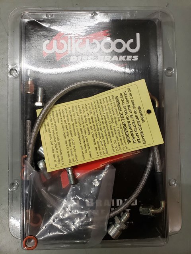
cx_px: 96
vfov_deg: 67.3
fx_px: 191
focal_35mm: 26
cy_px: 127
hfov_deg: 53.1
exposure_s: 1/60
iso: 100
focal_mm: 4.3
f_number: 2.4
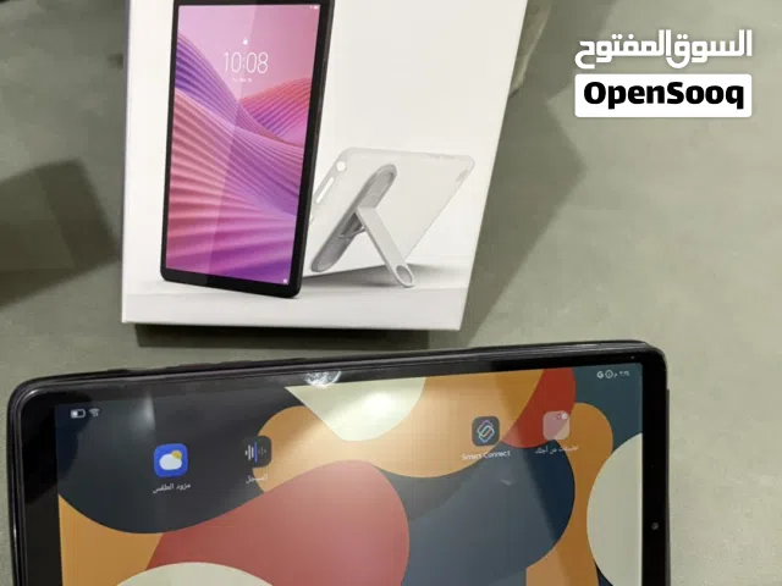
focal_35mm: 26
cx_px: 391
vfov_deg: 53.1
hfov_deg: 67.3
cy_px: 293
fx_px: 587
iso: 400
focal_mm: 5.96
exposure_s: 1/60
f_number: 1.6
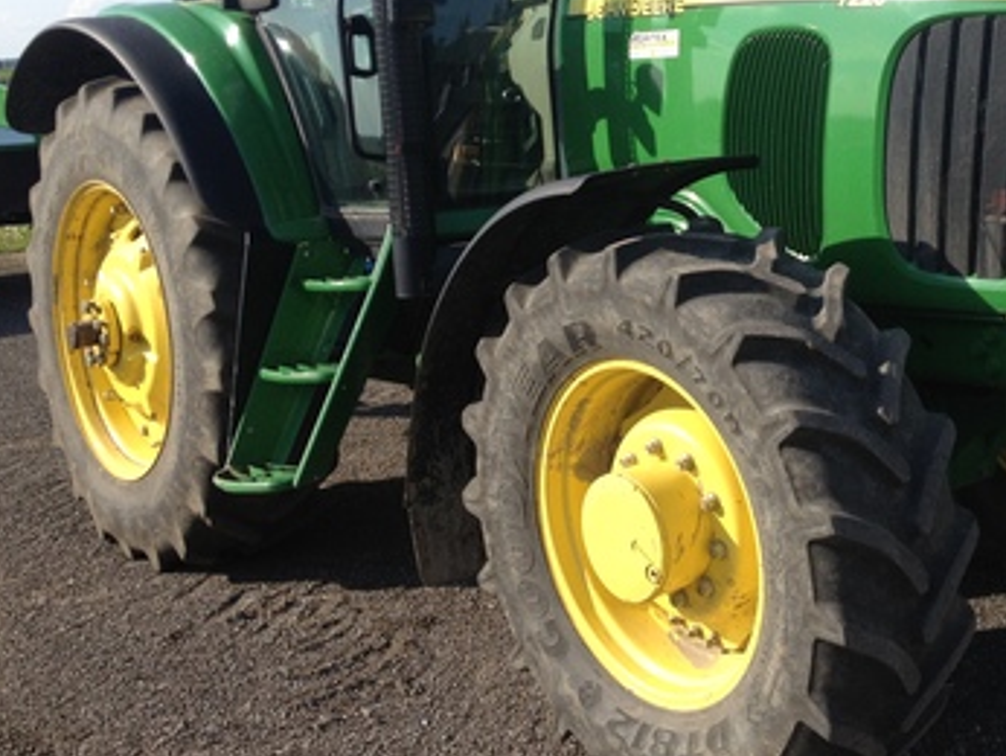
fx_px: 1600
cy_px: 192
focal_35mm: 55
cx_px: 750
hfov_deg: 34.2
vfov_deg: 26.3
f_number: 2.4
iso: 64
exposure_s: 1/1126
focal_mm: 4.28
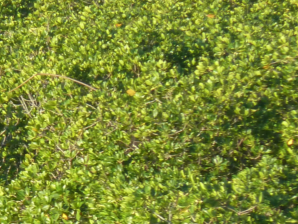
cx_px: -67
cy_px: 273
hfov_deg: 2.0
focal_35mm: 970
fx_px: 8350
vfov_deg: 1.5
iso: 200
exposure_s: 1/250
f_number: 4.9
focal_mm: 49.2
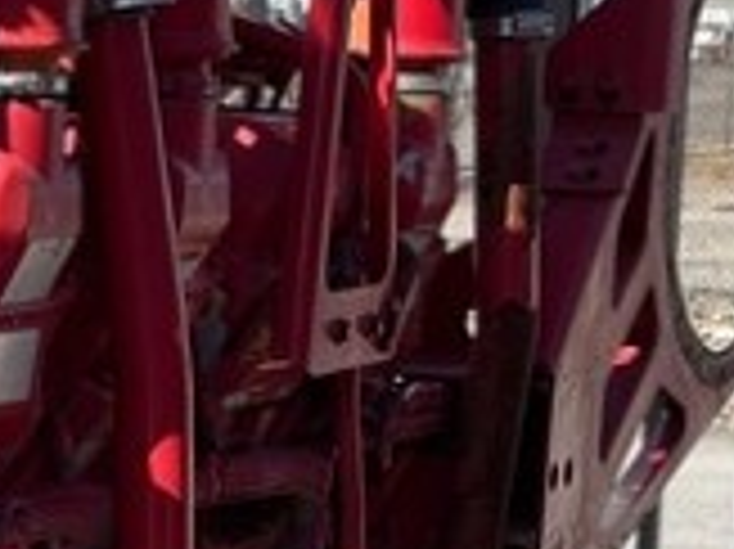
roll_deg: +0.2
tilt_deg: -11.6
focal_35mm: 160
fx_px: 3390
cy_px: 720
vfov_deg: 9.1
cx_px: -396
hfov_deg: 11.8
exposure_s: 1/1600
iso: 50
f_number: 1.6
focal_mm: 5.1
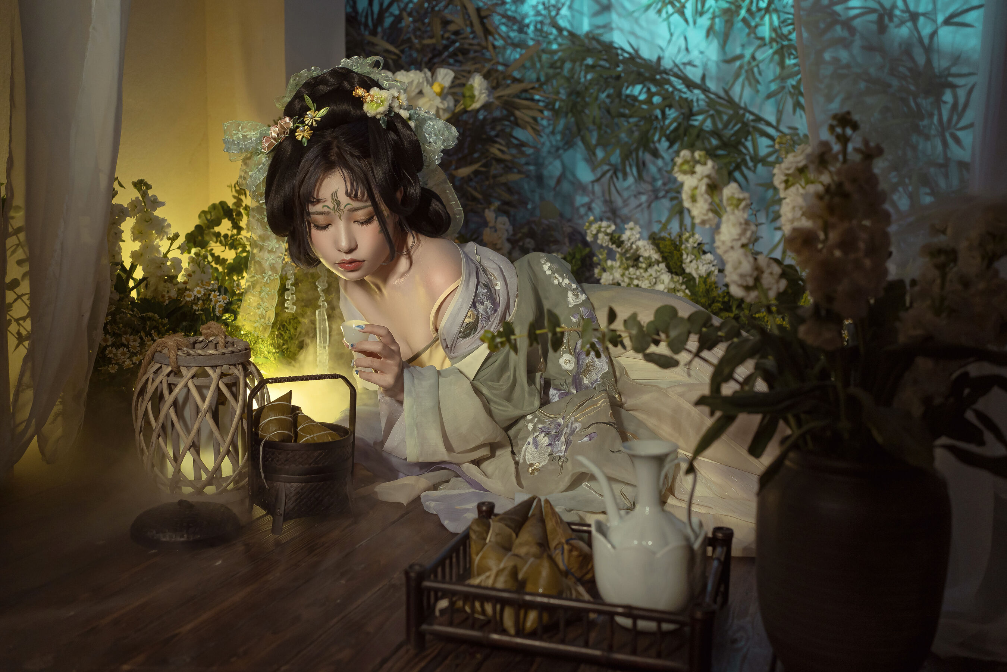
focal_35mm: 35
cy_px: 336
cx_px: 504
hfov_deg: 54.4
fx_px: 979
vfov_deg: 37.9
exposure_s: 1/60
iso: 640
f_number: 3.5
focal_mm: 35
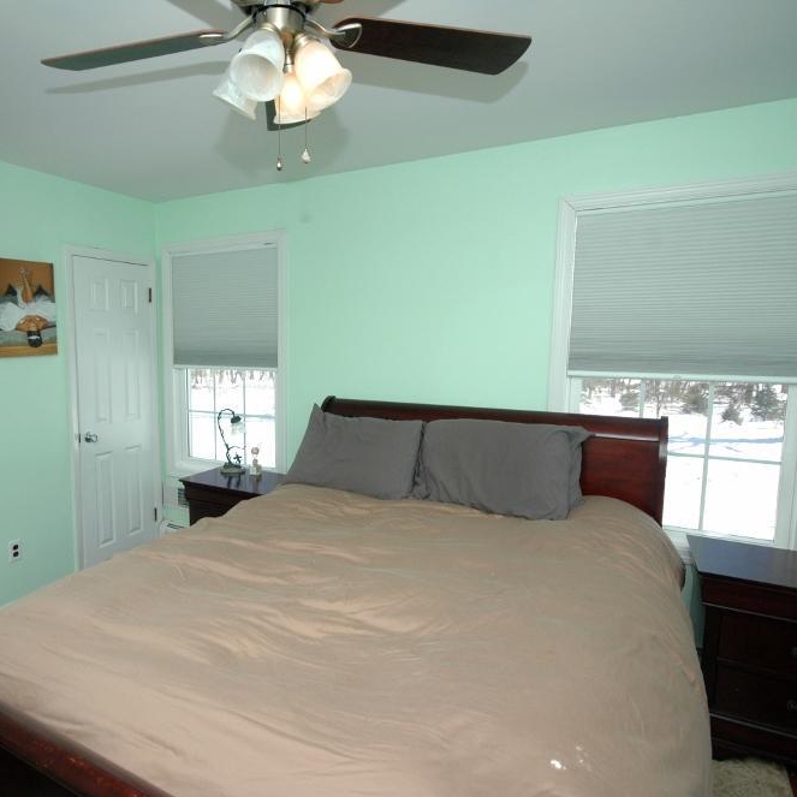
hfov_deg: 69.1
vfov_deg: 70.5
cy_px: 390
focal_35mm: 22
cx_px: 286
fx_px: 564
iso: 400
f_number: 5
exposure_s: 1/400
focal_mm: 11
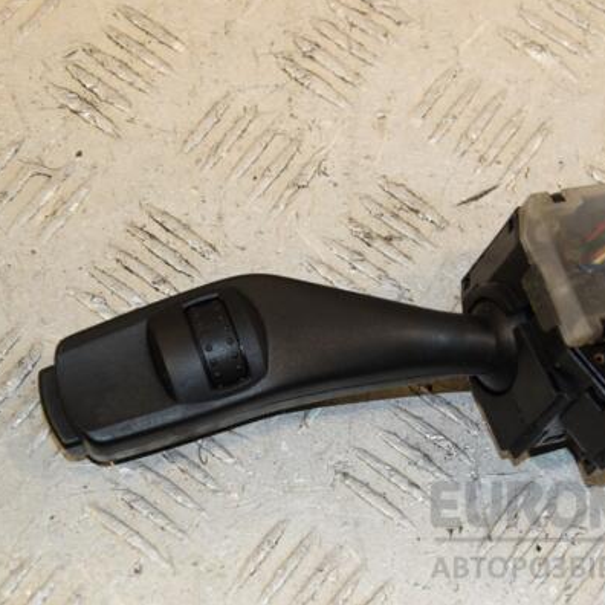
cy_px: 301
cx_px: 402
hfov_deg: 15.5
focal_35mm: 112
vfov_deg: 15.6
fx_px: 2215
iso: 800
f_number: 7.1
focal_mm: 58
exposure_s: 1/200
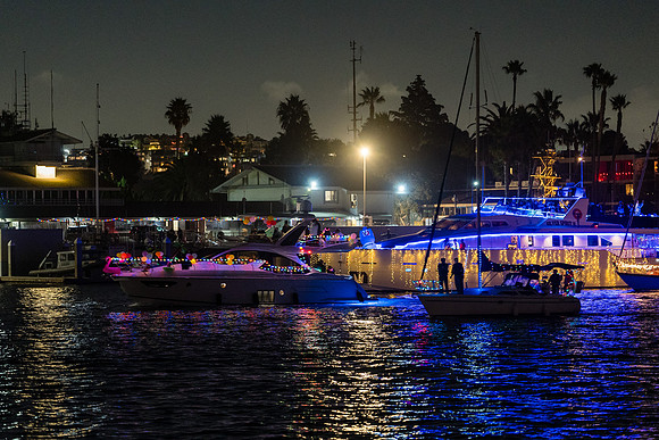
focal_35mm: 131
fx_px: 2398
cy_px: 220
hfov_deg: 15.6
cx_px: 330
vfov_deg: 10.5
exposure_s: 1/50
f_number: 2.8
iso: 3200
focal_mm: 131
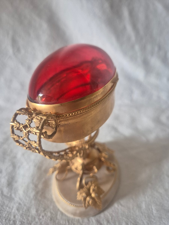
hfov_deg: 58.9
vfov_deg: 73.9
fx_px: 150
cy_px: 112
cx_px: 84
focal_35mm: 23
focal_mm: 5.4
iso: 640
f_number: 1.8
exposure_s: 1/100
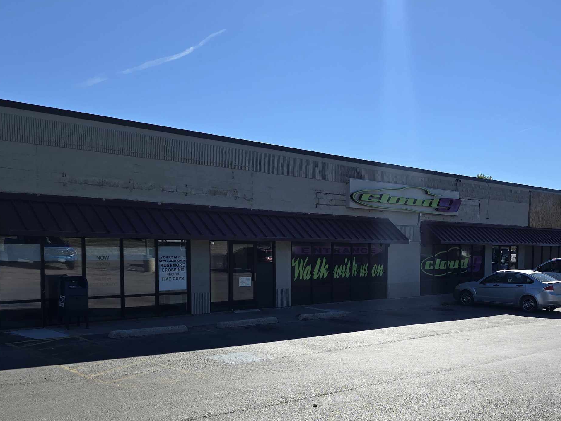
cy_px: 297
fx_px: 616
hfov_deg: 48.2
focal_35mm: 38
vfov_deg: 37.1
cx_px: 373
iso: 12
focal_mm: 6.3
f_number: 1.7
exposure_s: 1/1151
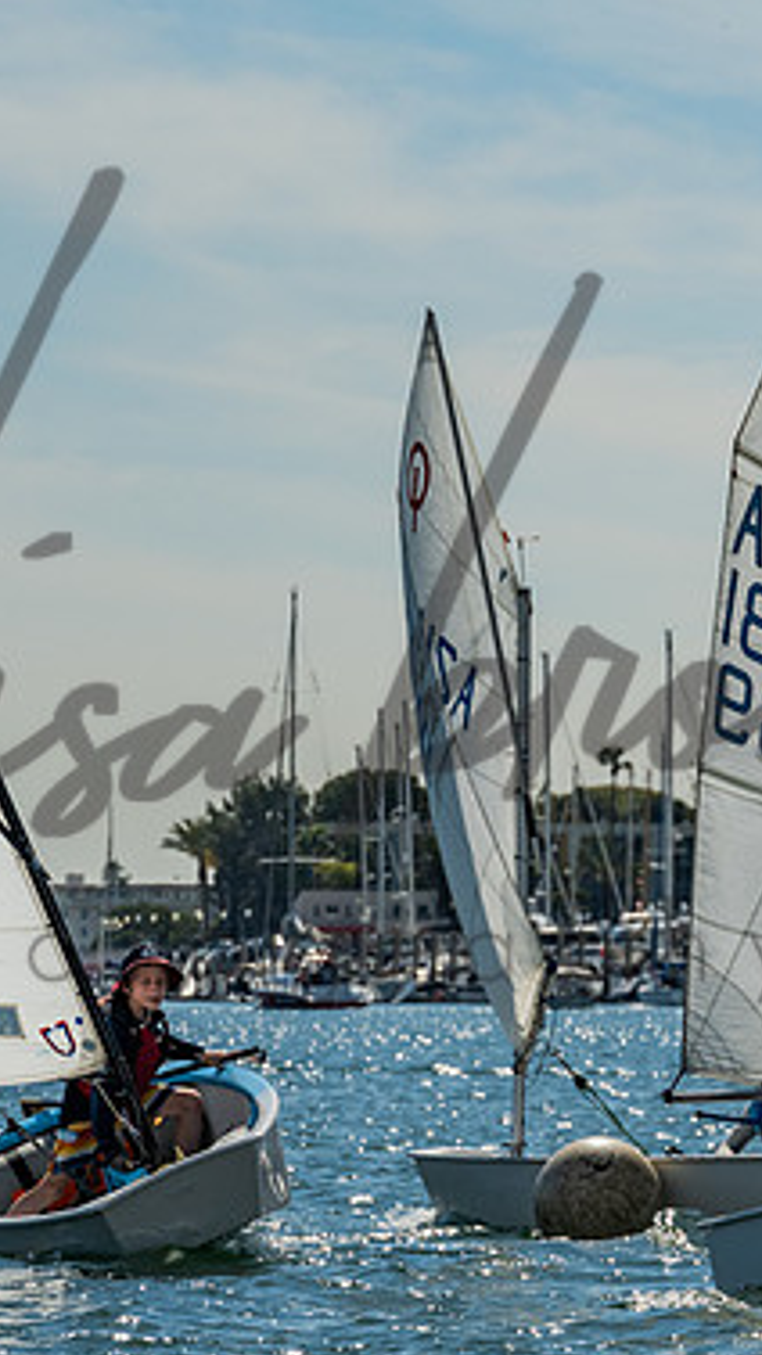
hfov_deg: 3.9
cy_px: 839
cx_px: 841
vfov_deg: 6.9
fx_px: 11282
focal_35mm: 314
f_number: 10
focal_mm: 155
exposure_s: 1/500
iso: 250
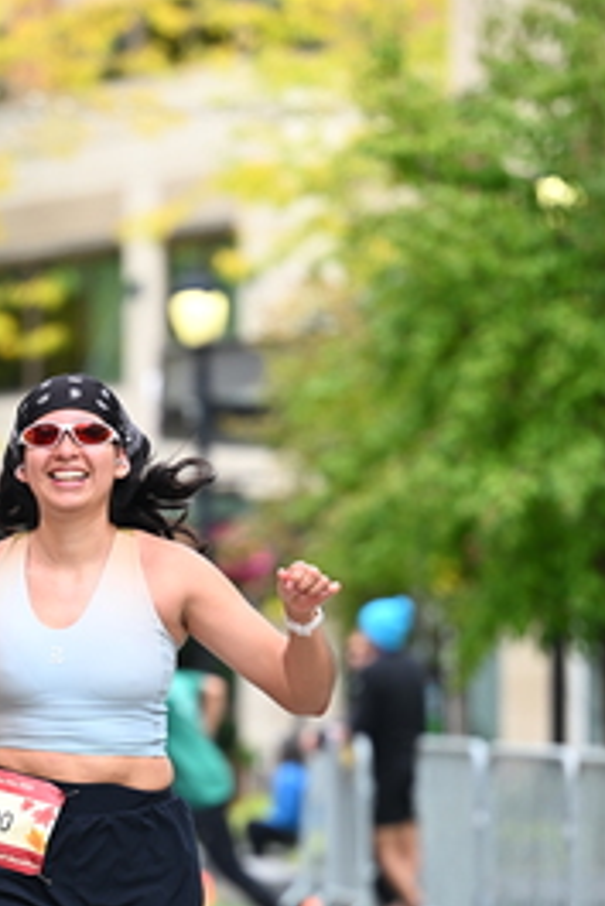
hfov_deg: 5.3
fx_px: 6520
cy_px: 650
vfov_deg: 7.9
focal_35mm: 259
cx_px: 118
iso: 640
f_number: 2.8
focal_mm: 125
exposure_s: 1/1600
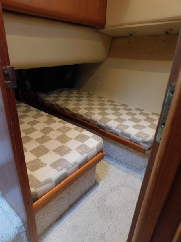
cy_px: 121
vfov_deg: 73.9
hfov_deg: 58.9
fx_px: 160
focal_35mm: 23
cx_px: 90
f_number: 3
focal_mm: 4
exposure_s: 1/13
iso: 400
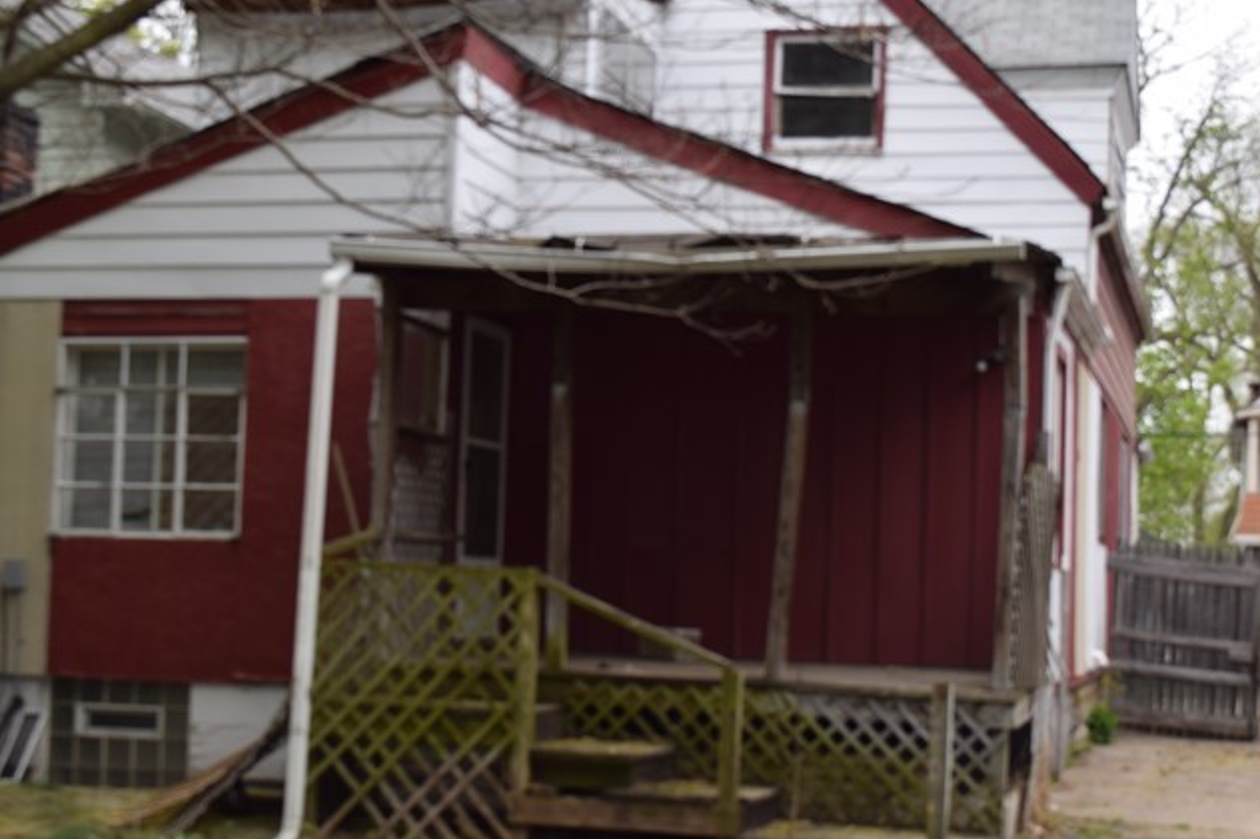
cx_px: 717
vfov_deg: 21.9
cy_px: 435
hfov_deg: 32.4
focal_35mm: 62
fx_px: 2169
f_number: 6.3
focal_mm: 24
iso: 100
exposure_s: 1/160
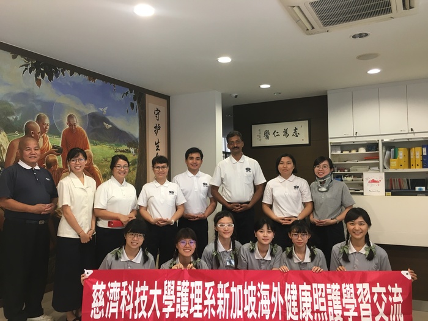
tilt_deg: +2.4
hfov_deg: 61.7
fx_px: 359
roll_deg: +0.8
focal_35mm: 29
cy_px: 160
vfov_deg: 48.2
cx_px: 214
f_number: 2.2
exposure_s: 1/33
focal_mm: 4.15
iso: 100
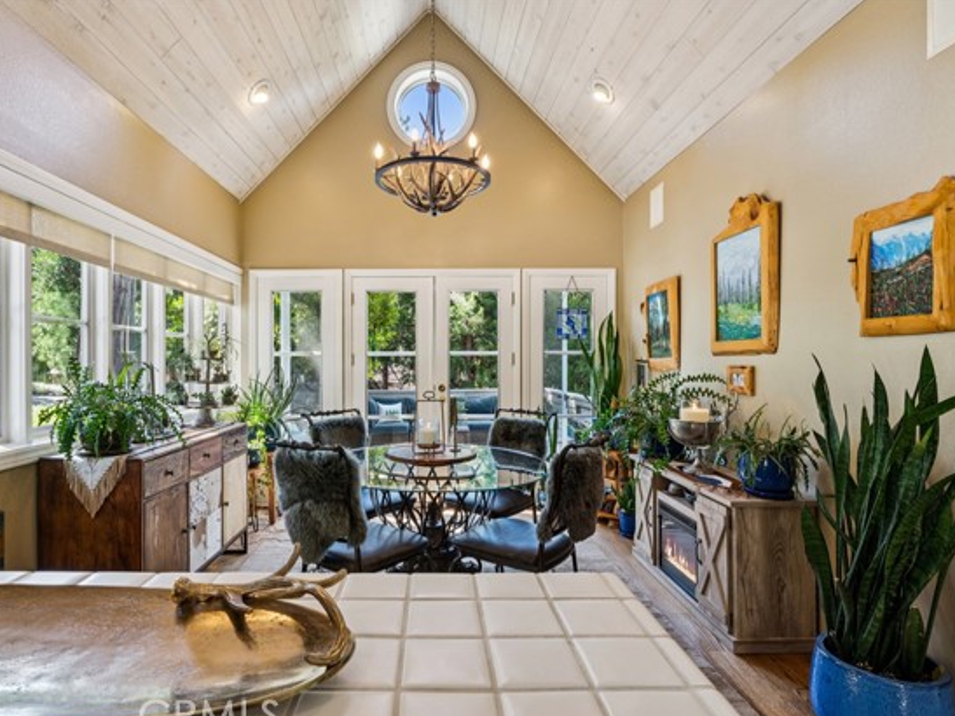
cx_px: 435
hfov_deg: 85.8
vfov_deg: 69.9
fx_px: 512
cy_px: 368
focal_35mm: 19
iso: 100
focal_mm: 16.5
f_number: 13
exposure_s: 1/2
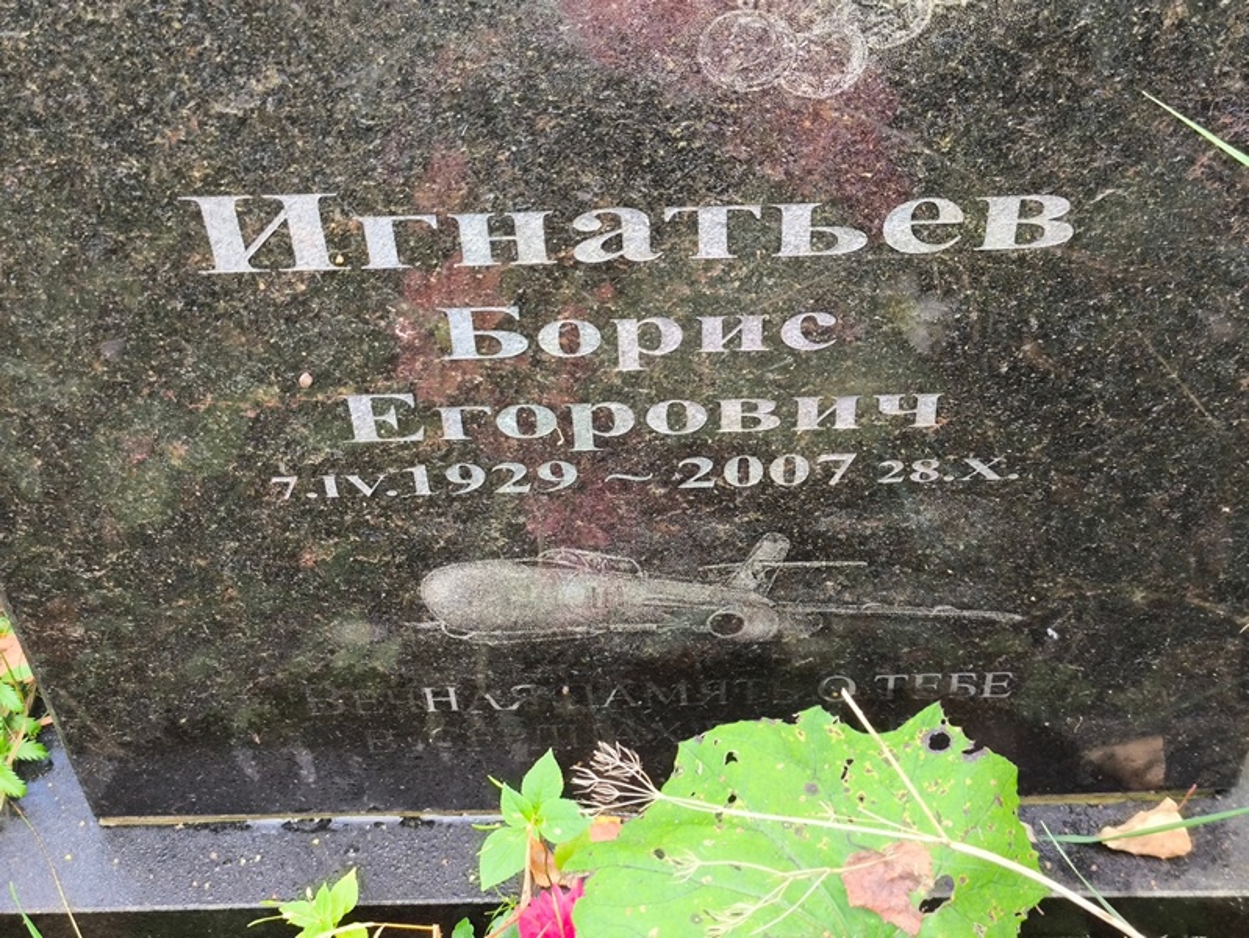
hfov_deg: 38.2
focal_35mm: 50
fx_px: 1805
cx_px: 624
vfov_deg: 29.1
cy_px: 469
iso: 125
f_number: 1.7
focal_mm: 4.71
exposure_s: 1/60
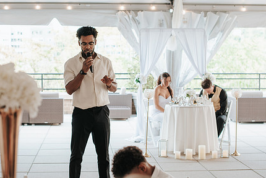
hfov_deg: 29.1
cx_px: 101
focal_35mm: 69
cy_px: 79
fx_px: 510
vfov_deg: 19.7
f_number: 2.8
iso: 100
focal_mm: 50
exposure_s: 1/160
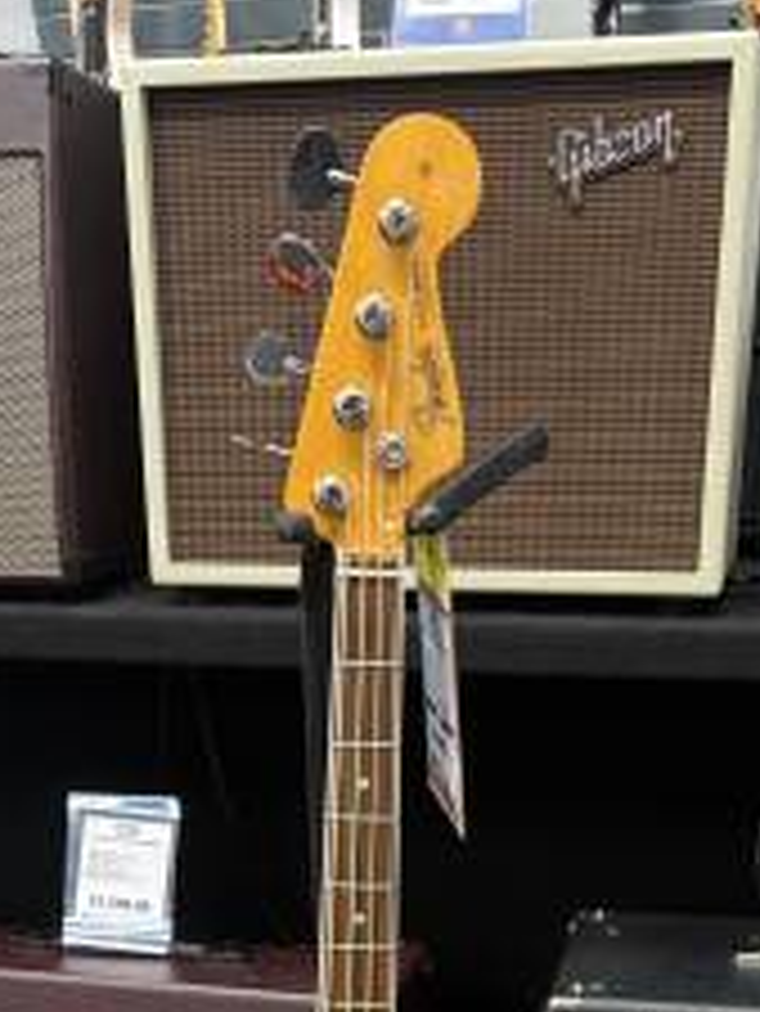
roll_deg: +1.8
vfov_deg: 28.9
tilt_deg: -25.6
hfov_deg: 24.4
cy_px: 1133
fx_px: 1755
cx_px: 346
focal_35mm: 60
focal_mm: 5.96
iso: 160
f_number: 1.6
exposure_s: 1/60
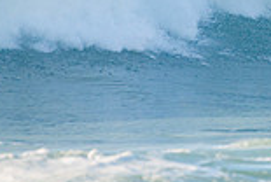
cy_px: -87
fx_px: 14074
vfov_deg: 0.7
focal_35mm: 1866
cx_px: 411
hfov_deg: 1.1
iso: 360
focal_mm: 500
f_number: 5.6
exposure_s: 1/1600
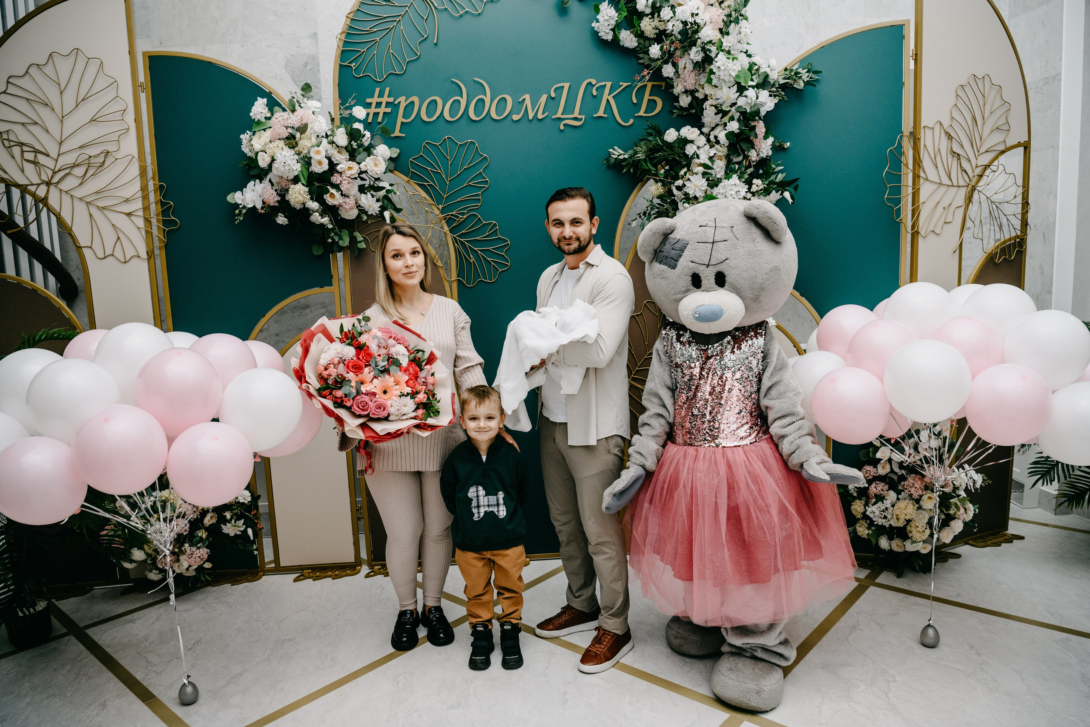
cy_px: 364
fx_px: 741
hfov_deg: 72.6
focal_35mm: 24
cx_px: 545
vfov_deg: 52.2
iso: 250
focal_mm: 24
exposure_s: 1/160
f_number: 4
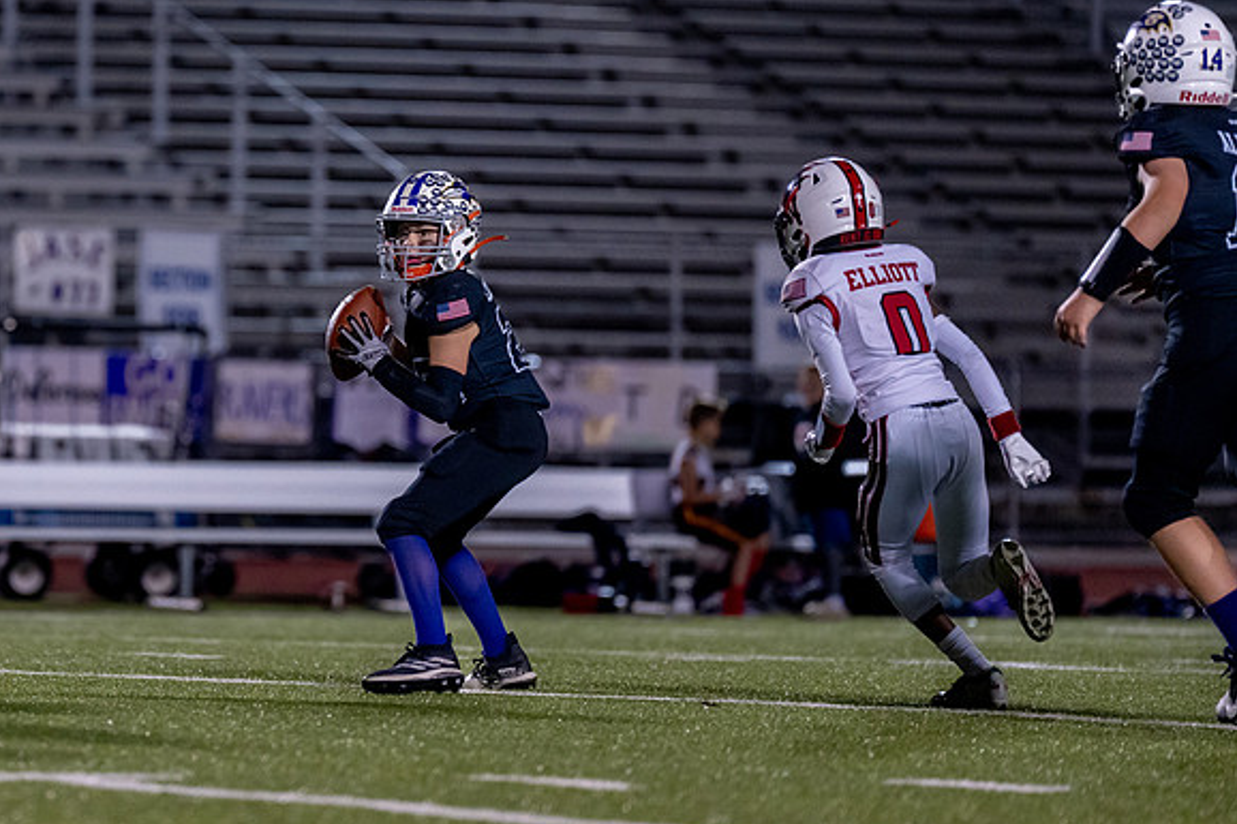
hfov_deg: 6.1
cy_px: 340
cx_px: 259
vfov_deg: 4.1
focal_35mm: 337
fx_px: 11576
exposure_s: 1/1000
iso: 2500
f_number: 2.8
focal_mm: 200
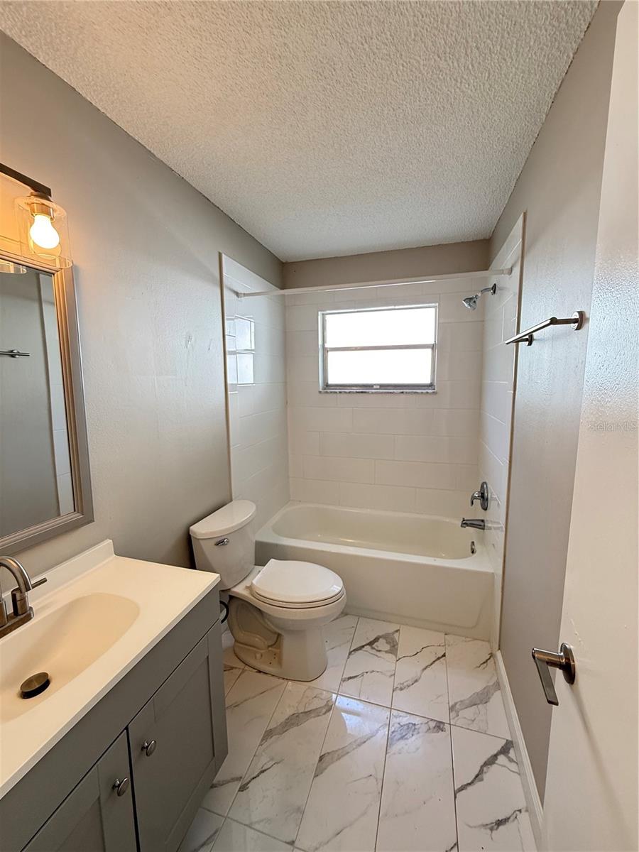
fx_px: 345
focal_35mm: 14
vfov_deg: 102.1
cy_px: 426
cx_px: 320
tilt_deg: -9.8
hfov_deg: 85.7
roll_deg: -1.2
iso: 160
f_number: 2.2
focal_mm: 2.22
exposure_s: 1/120
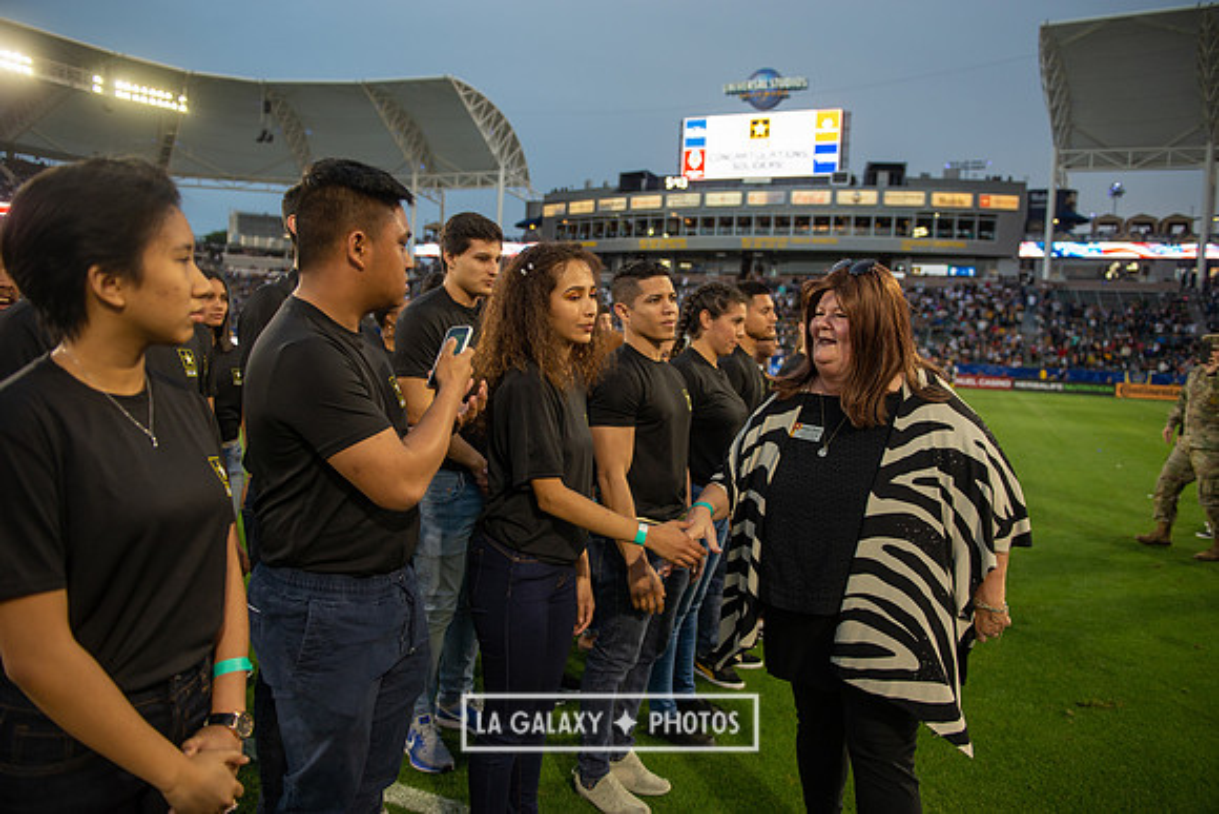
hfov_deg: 69.4
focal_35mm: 26
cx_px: 610
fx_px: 881
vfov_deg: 49.6
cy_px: 407
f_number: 2.8
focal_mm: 26
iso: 400
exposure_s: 1/500
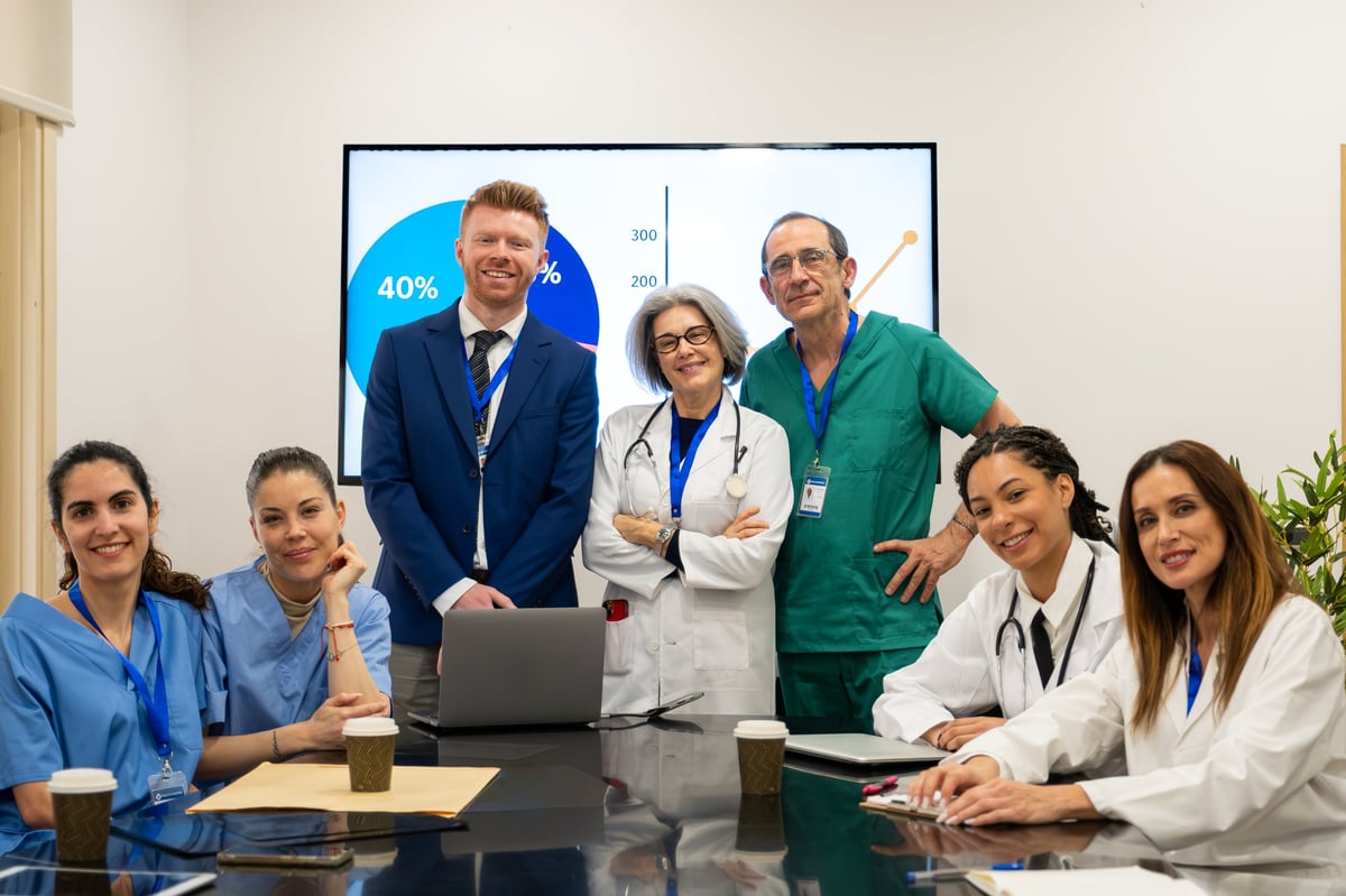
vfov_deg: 24.6
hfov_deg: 36.3
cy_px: 448
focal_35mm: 55
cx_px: 673
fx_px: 2055
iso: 1250
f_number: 2.8
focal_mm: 36.5
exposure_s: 1/250
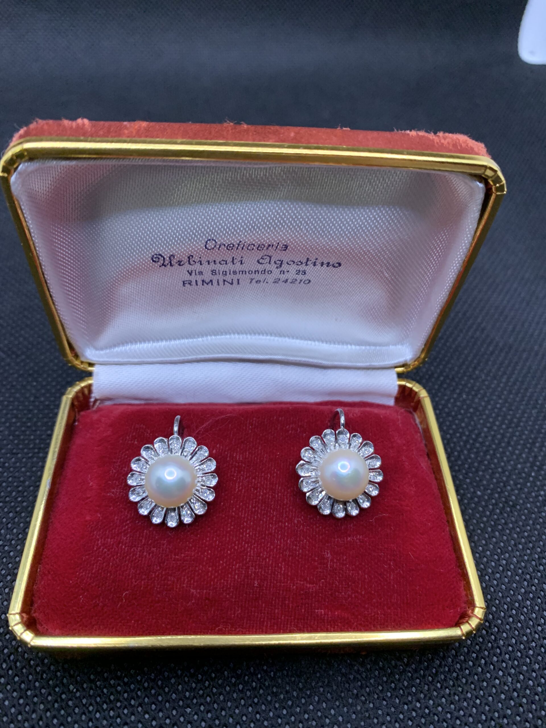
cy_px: 364
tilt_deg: -48.4
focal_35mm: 26
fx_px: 547
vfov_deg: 67.3
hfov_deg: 53.1
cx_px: 273
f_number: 1.8
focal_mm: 4.25
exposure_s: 1/48
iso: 400
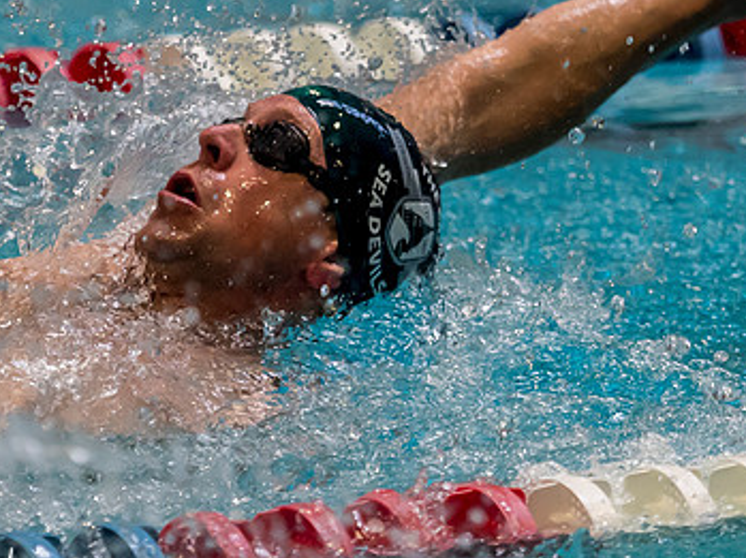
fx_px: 15307
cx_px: 304
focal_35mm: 711
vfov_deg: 2.1
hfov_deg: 2.8
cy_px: 369
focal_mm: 150
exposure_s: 1/1000
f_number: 2.8
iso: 1600
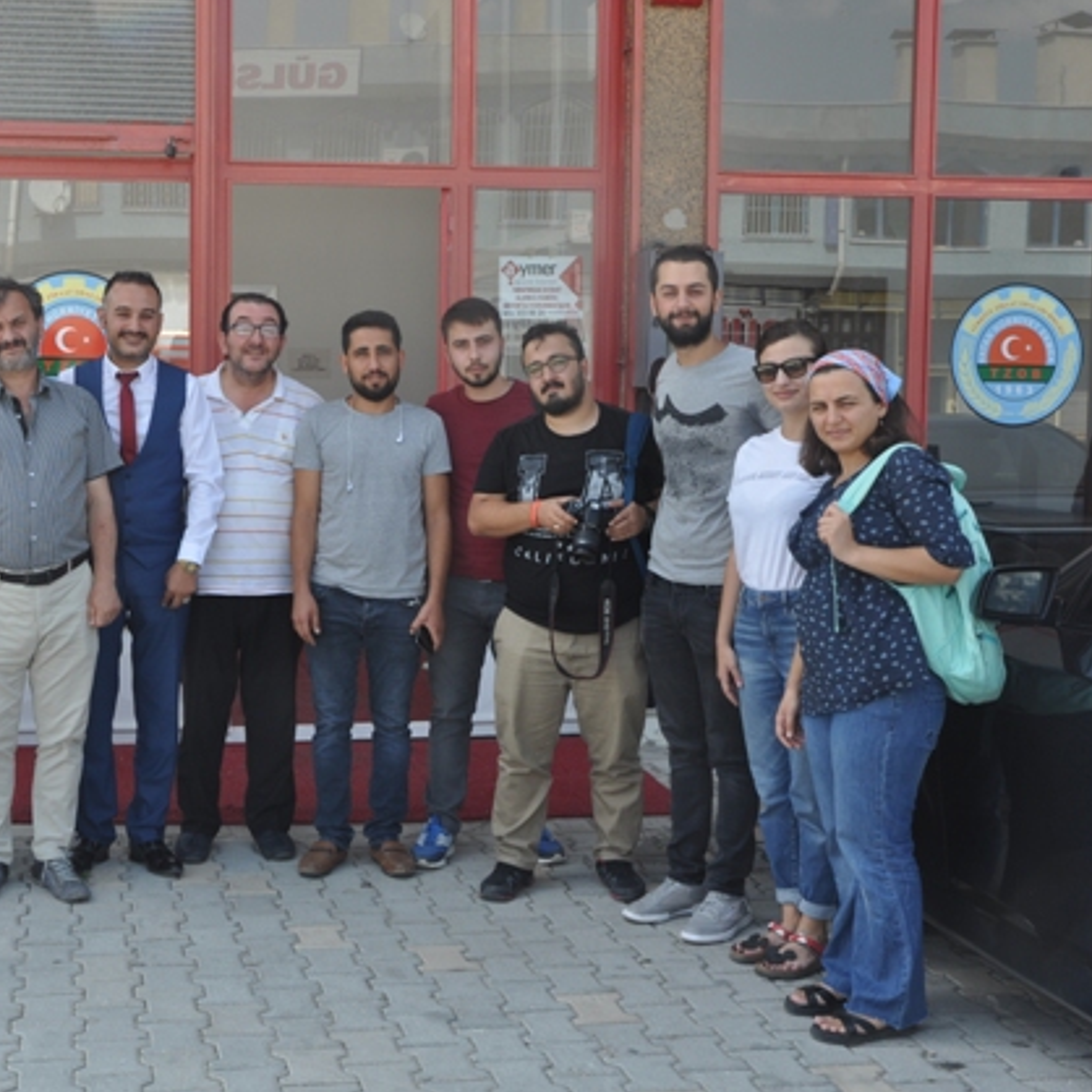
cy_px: 539
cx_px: 316
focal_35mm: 53
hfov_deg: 32.0
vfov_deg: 32.4
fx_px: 1879
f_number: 6.3
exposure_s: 1/160
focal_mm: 27
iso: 200
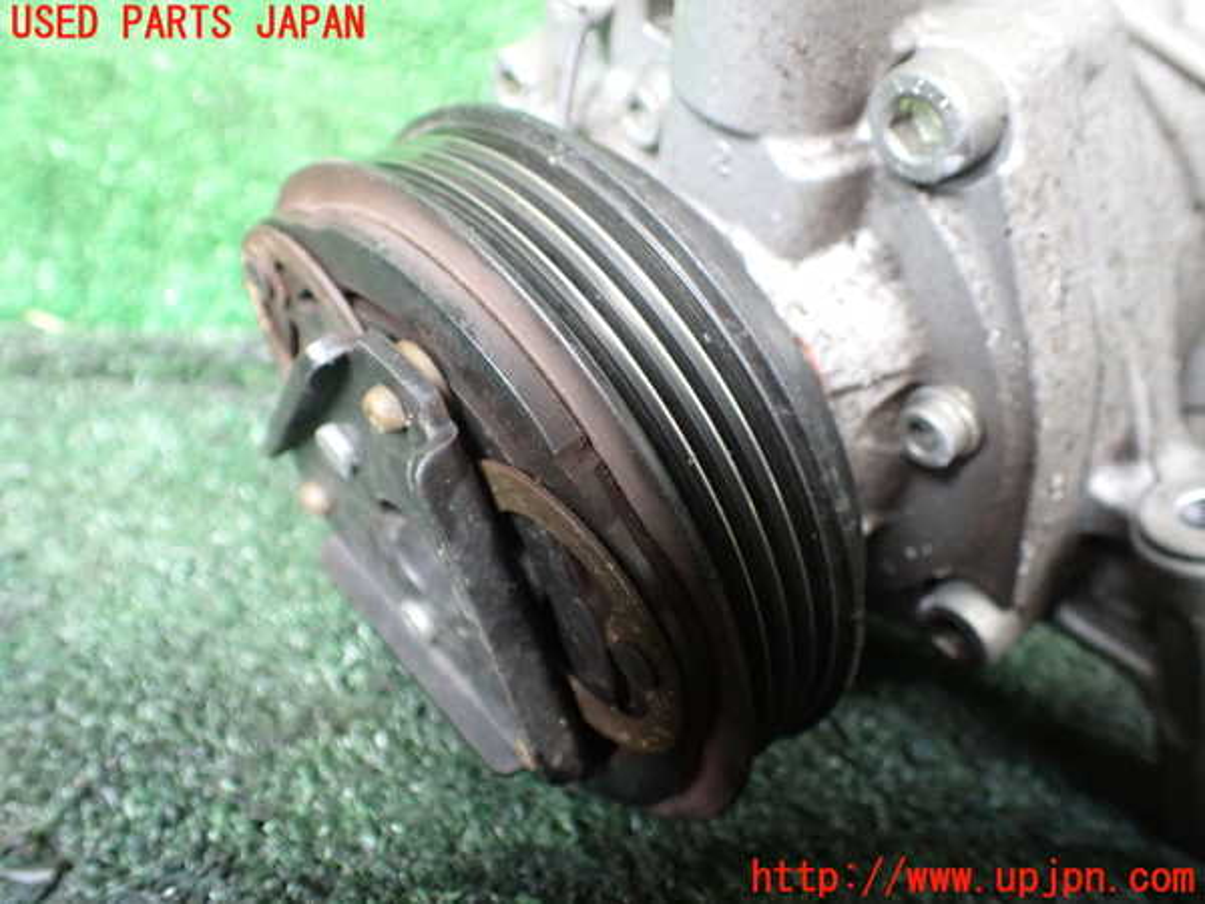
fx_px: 1044
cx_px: 602
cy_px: 452
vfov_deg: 46.8
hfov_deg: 60.0
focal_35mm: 30
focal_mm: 5.4
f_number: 2.3
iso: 800
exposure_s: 1/50
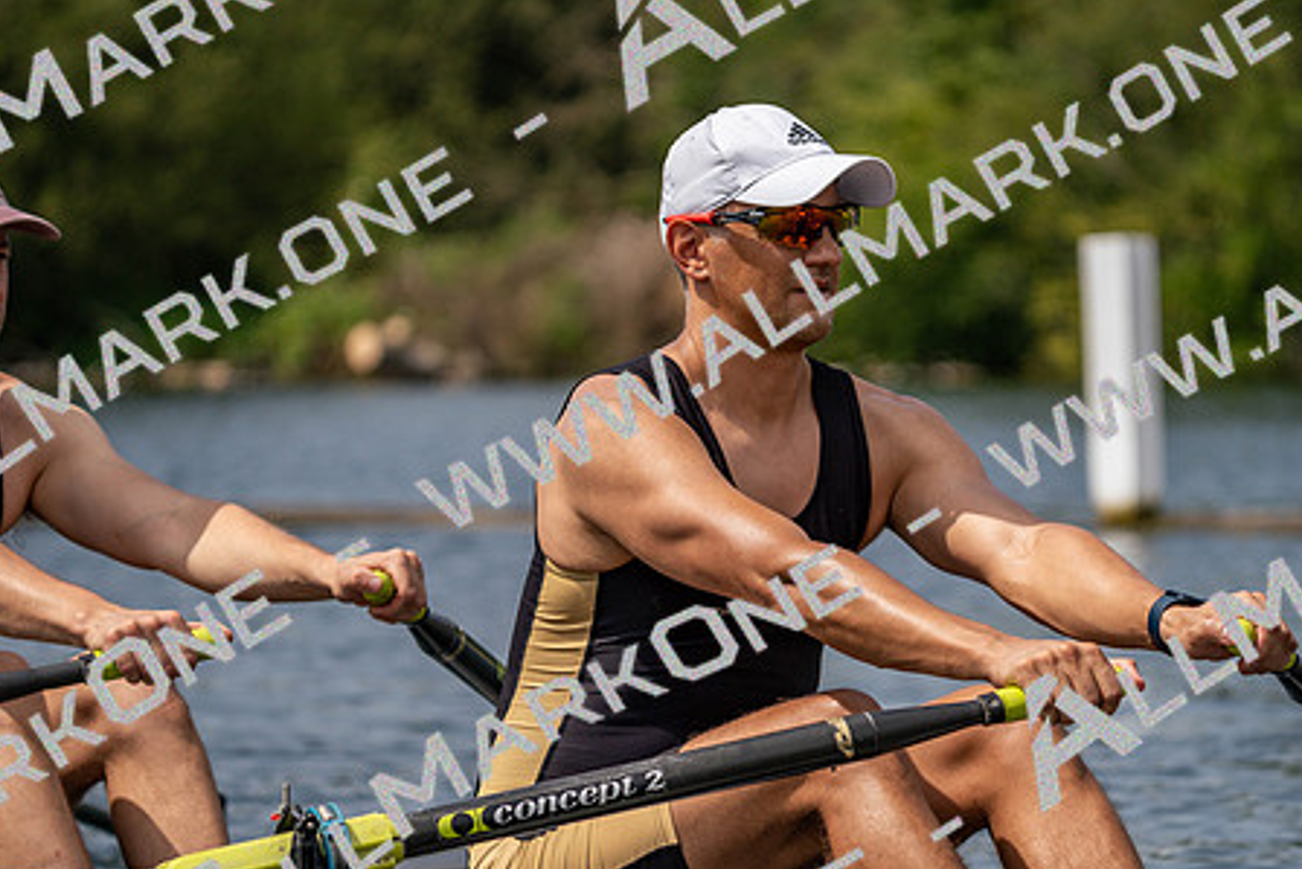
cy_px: 536
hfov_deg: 7.9
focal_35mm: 259
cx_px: 776
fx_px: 9370
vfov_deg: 5.3
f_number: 5.6
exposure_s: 1/1600
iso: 160
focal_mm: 200
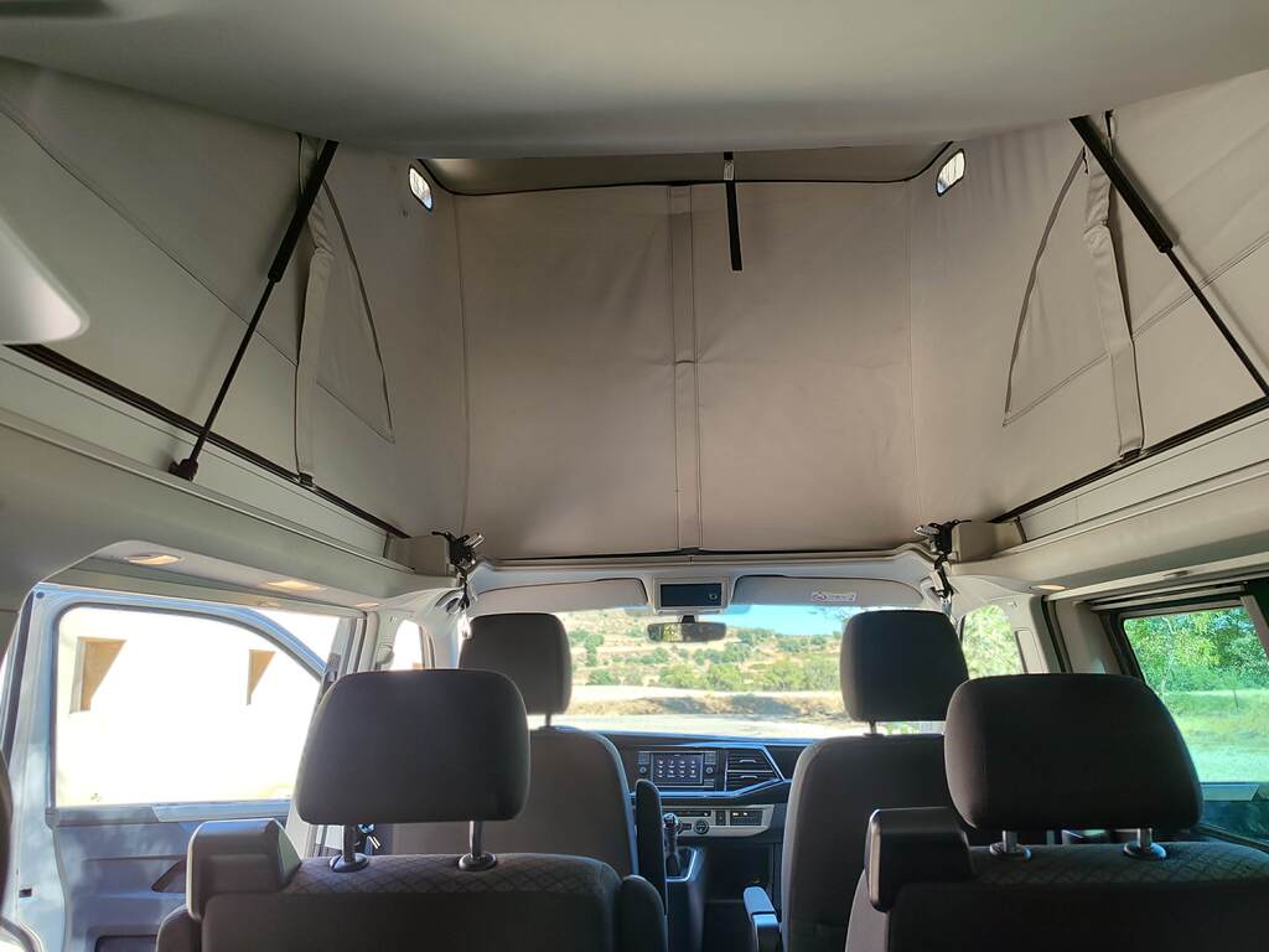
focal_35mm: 25
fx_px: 916
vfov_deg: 54.9
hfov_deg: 69.4
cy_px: 476
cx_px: 634
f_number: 1.89
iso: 83
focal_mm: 5.95
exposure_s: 1/100
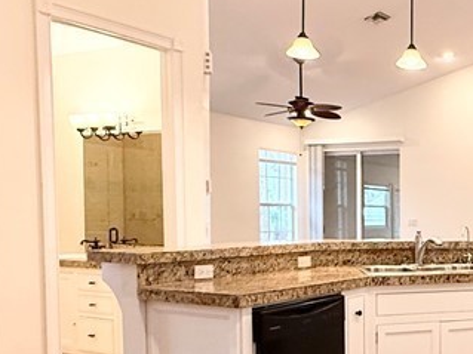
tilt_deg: -2.2
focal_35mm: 45
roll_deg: -0.9
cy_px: 241
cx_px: 491
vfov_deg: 31.9
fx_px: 615
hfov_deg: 36.9
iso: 500
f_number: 2.2
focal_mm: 2.22
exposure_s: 1/120
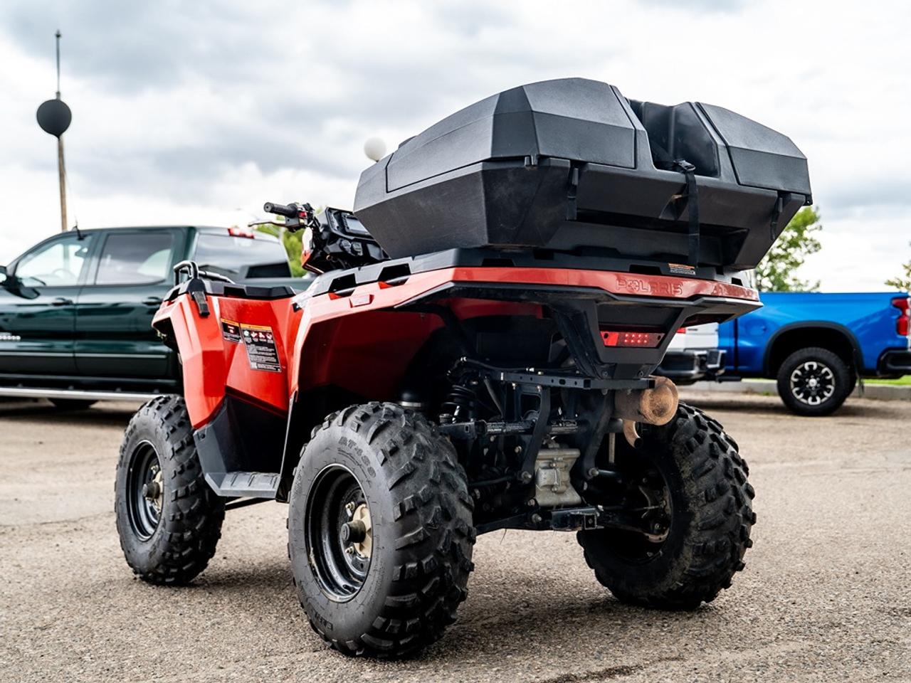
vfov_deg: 33.1
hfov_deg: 43.3
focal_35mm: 44
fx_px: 1148
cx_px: 466
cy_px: 330
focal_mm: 38
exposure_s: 1/160
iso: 200
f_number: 4
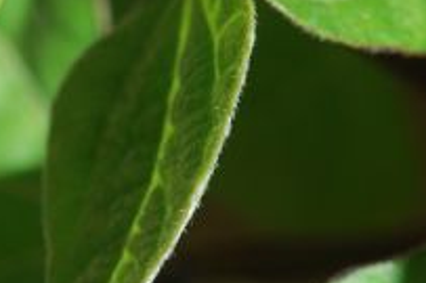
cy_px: -29
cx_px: -78
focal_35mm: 497
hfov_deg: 4.1
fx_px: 5871
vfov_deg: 2.8
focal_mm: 105
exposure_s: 1/125
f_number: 8
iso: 100
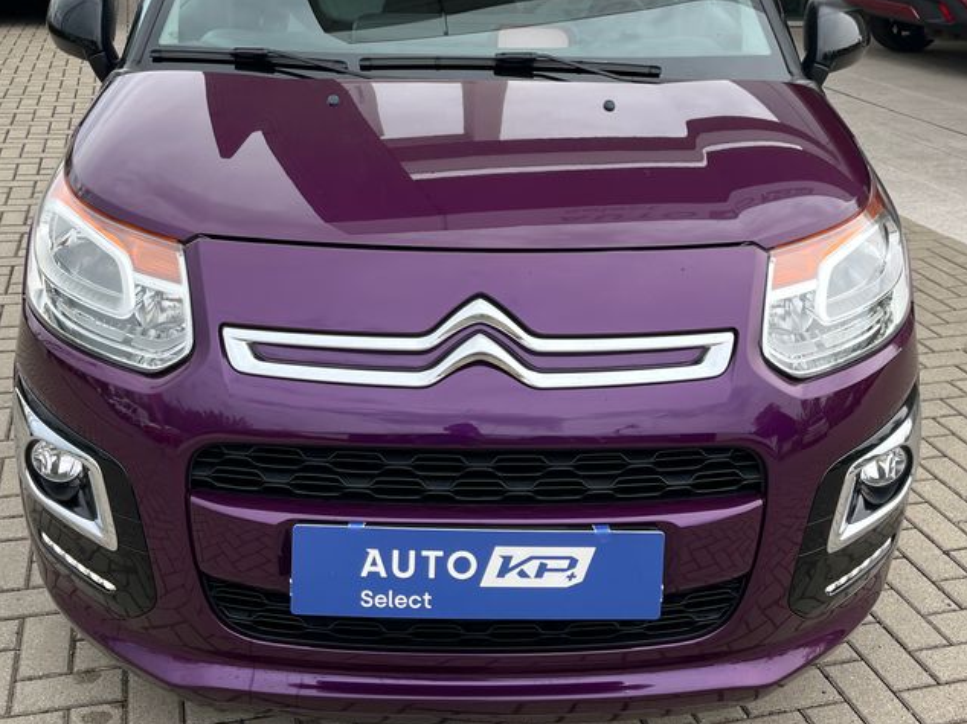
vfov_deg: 34.0
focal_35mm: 42
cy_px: 230
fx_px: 1173
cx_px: 461
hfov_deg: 44.8
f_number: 1.6
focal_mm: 5.1
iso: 50
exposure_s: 1/362
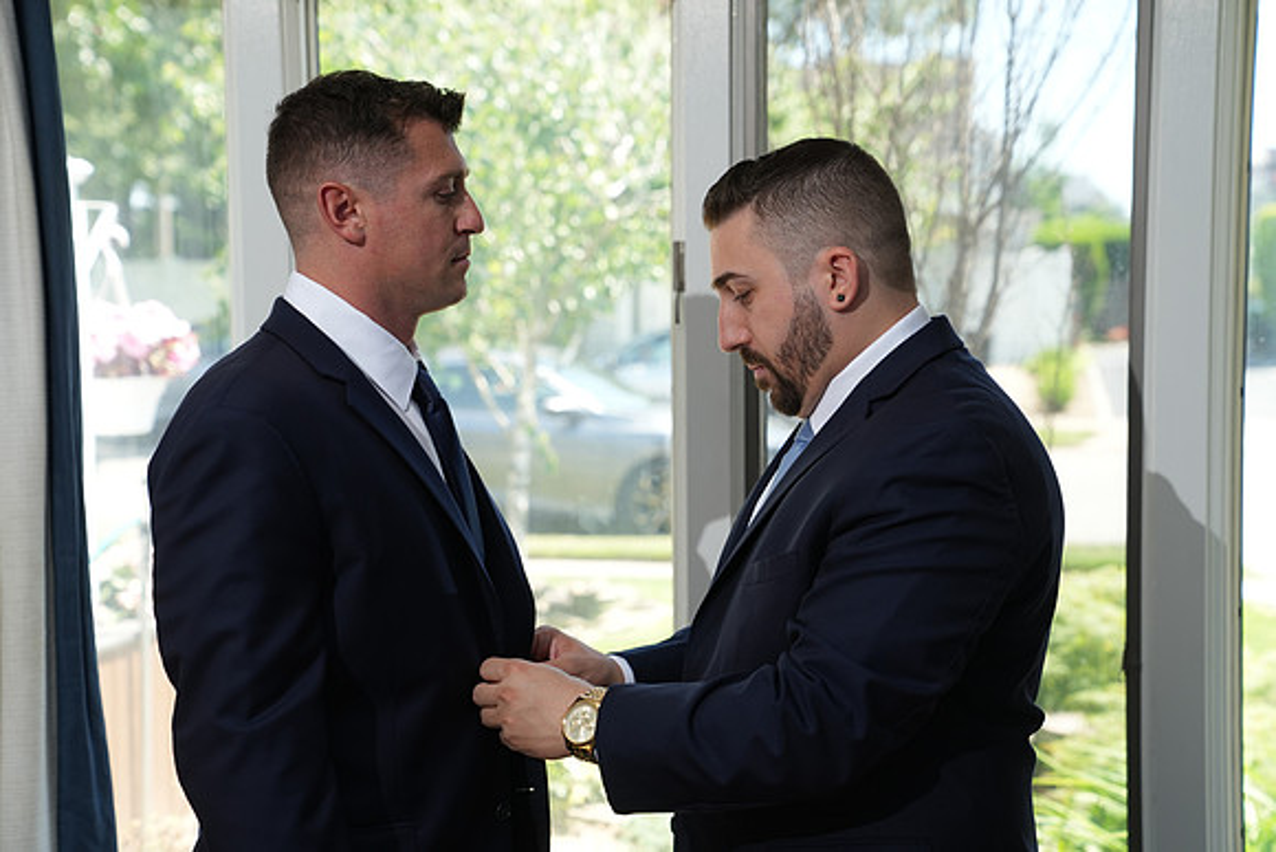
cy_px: 426
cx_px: 638
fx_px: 2127
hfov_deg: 33.4
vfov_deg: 22.6
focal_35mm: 60
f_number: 4
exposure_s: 1/200
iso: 250
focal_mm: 60
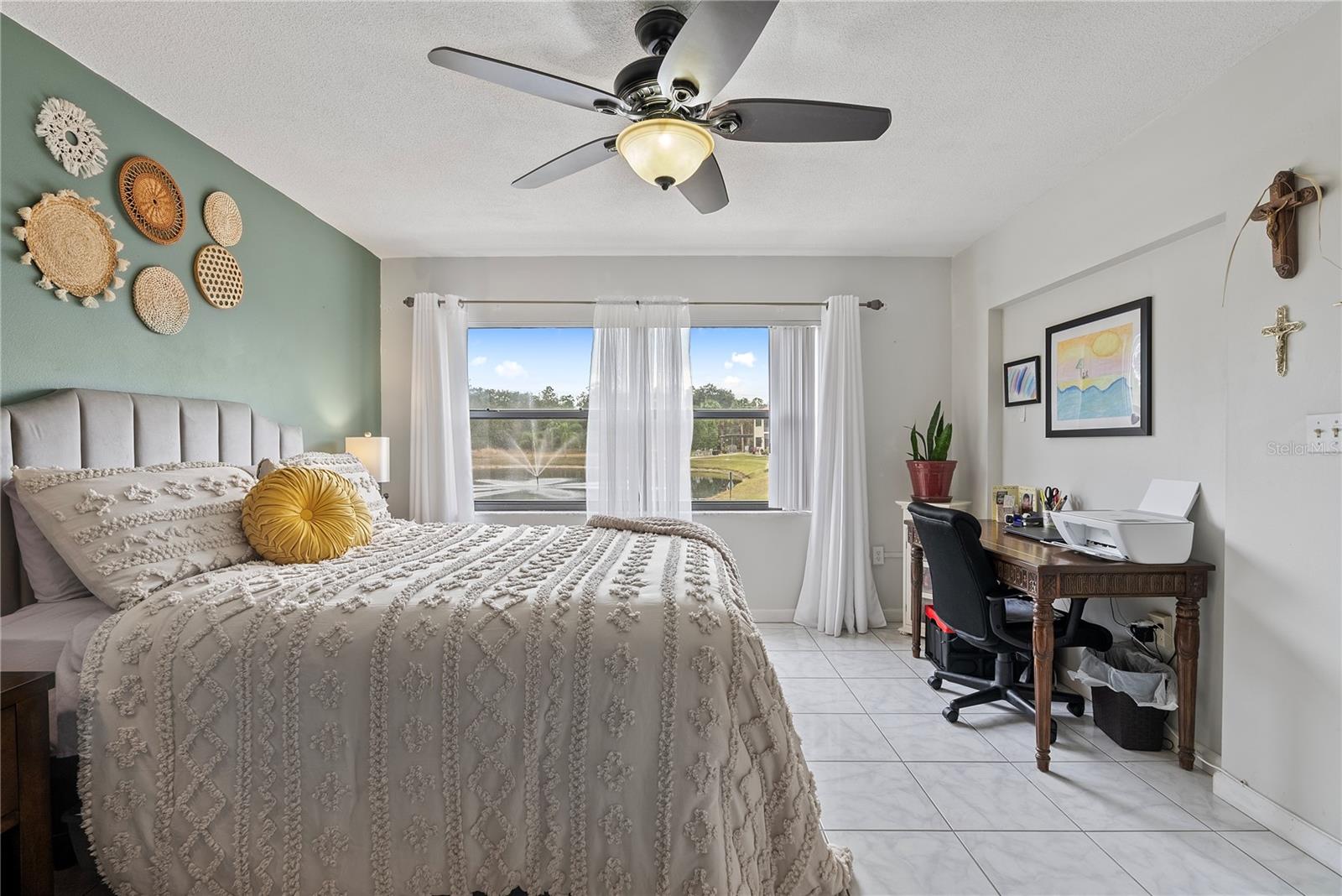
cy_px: 448
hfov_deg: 96.7
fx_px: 597
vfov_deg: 73.8
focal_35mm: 16
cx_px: 671
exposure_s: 1/10
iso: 400
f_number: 8
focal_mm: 16
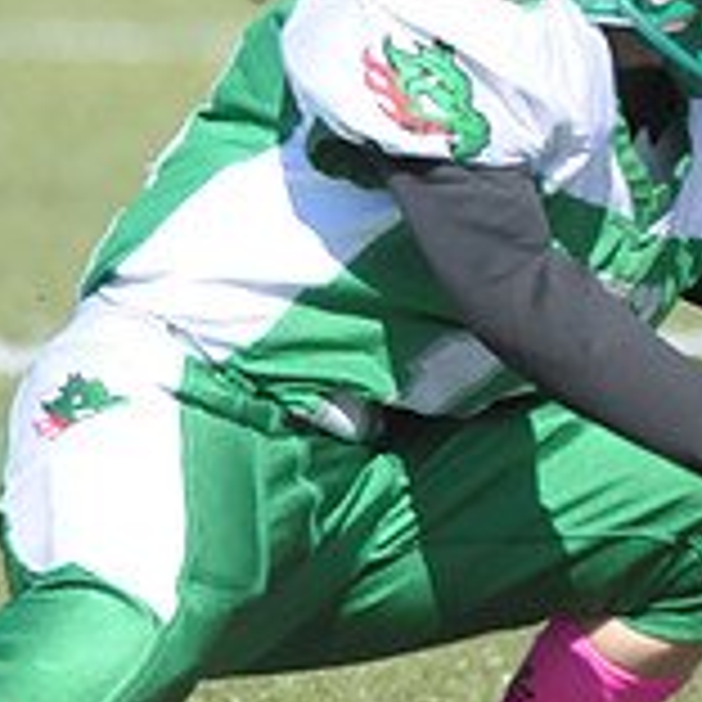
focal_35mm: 1605
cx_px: 826
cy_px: -256
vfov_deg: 1.1
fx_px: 36825
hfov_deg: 1.1
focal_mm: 340
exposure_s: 1/8000
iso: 1600
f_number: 4
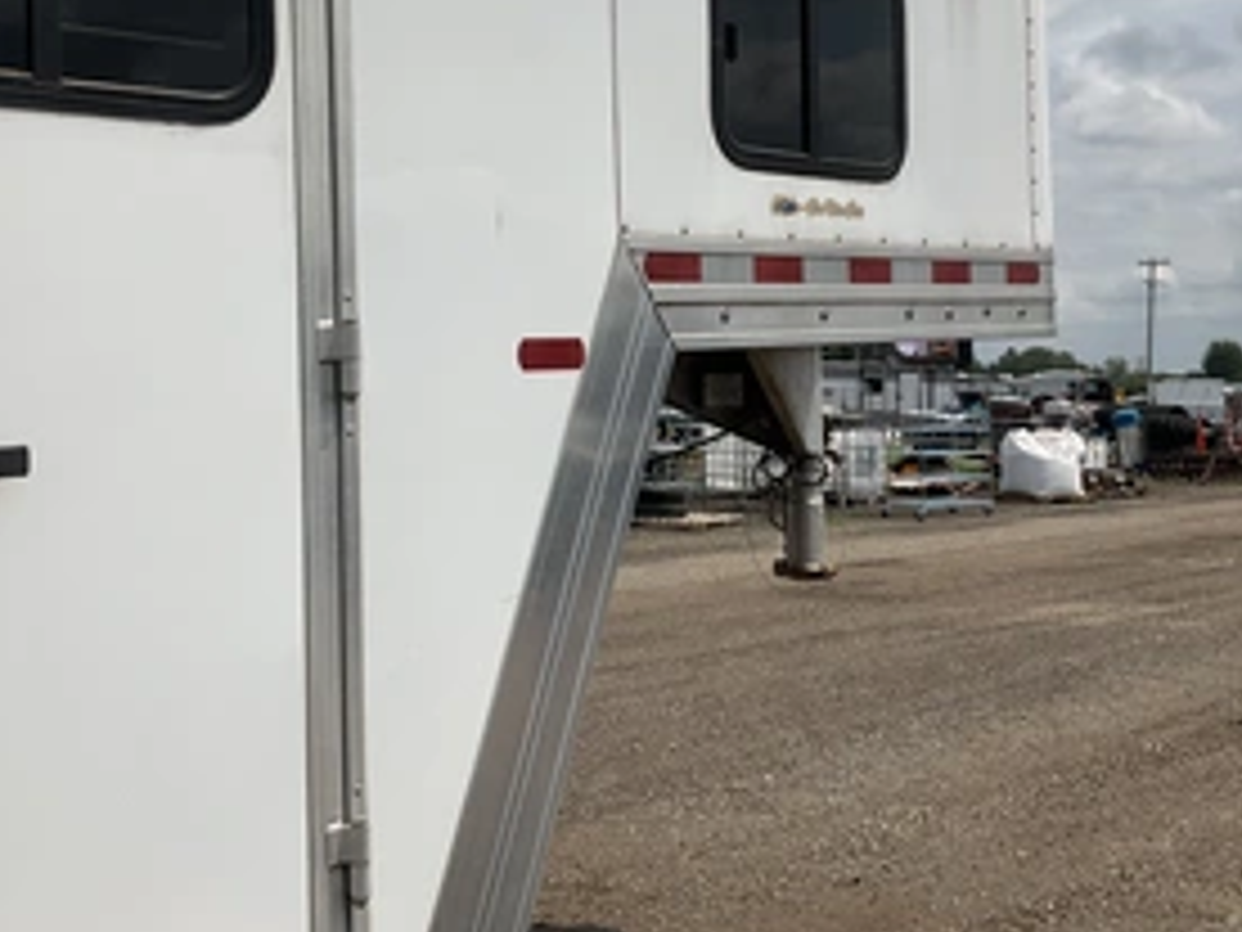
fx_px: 1507
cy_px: 293
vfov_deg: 34.0
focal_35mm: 42
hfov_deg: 44.8
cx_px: 603
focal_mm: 3
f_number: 1.8
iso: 25
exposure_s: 1/4785
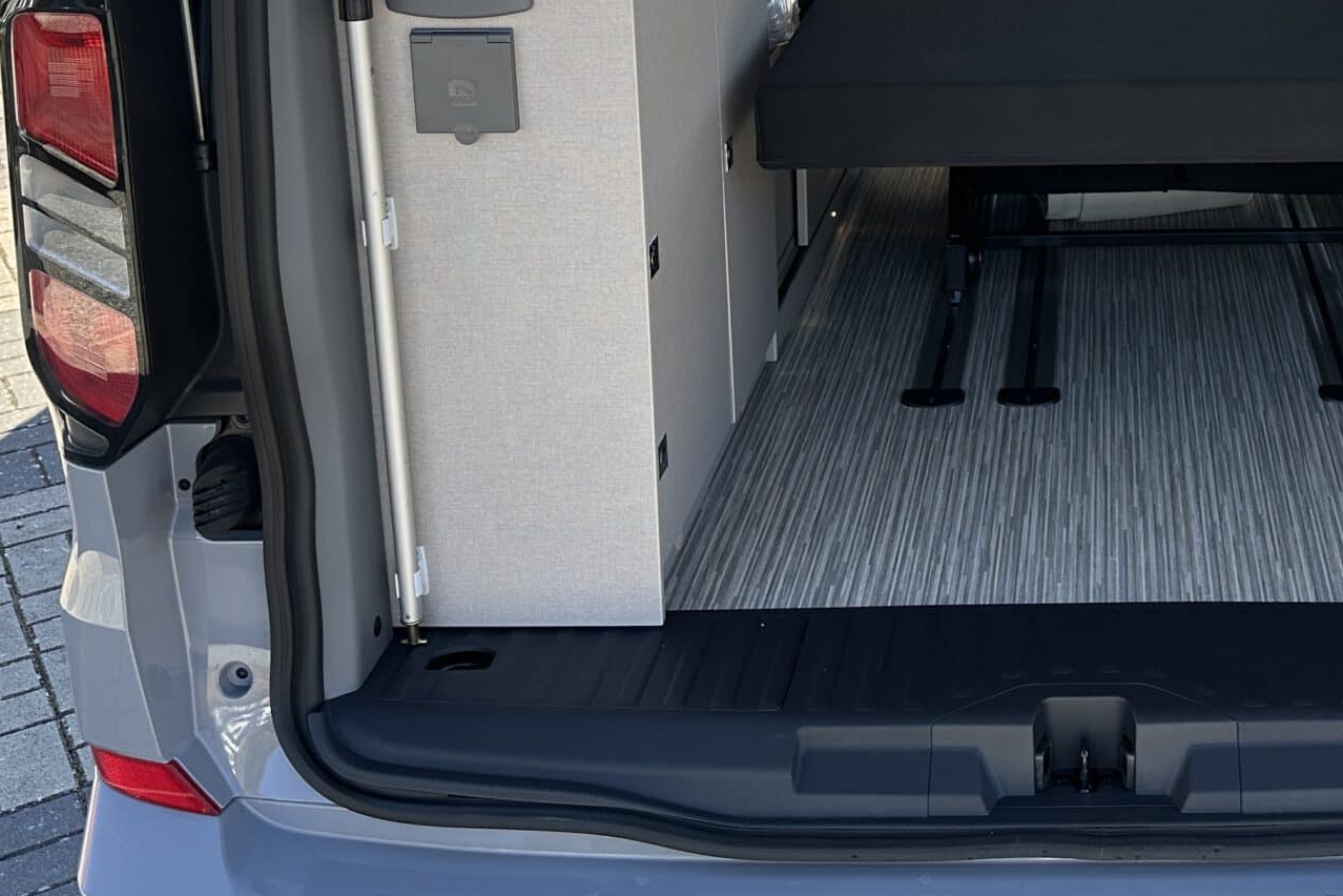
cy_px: 33
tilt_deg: -13.1
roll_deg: +0.1
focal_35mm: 50
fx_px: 1865
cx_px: 1095
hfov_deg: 38.0
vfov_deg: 25.8
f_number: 1.78
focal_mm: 6.86
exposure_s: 1/597
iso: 80
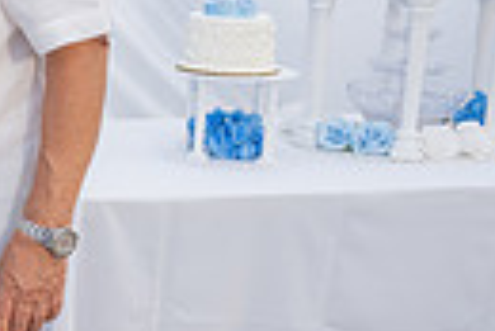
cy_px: 181
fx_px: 1473
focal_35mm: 107
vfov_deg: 12.8
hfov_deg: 16.0
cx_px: -411
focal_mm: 24
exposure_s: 1/125
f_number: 5.6
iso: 200
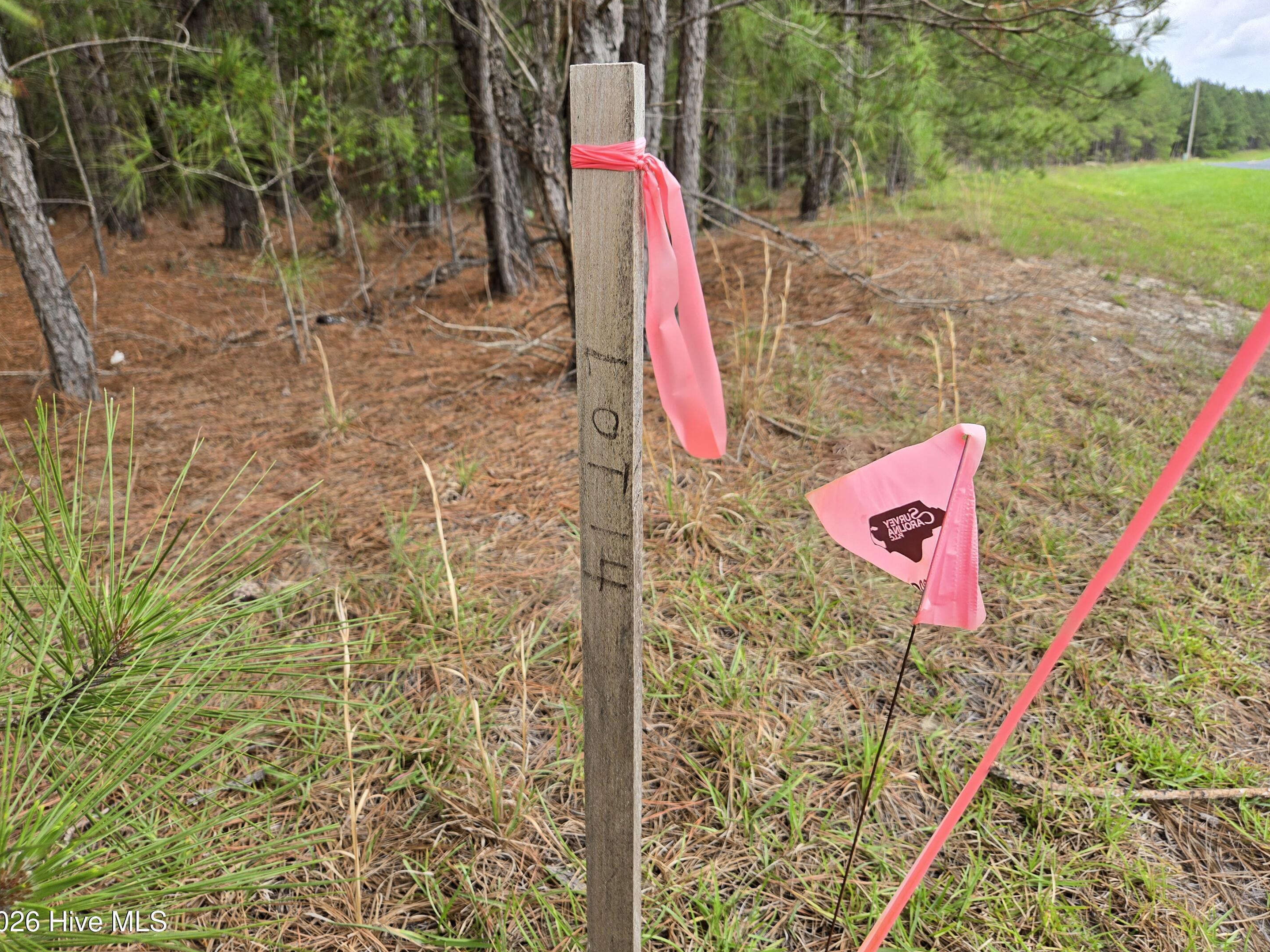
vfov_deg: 56.8
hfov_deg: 71.6
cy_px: 470
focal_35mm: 24
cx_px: 618
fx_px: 880
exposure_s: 1/326
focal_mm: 5.4
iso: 25
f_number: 1.8
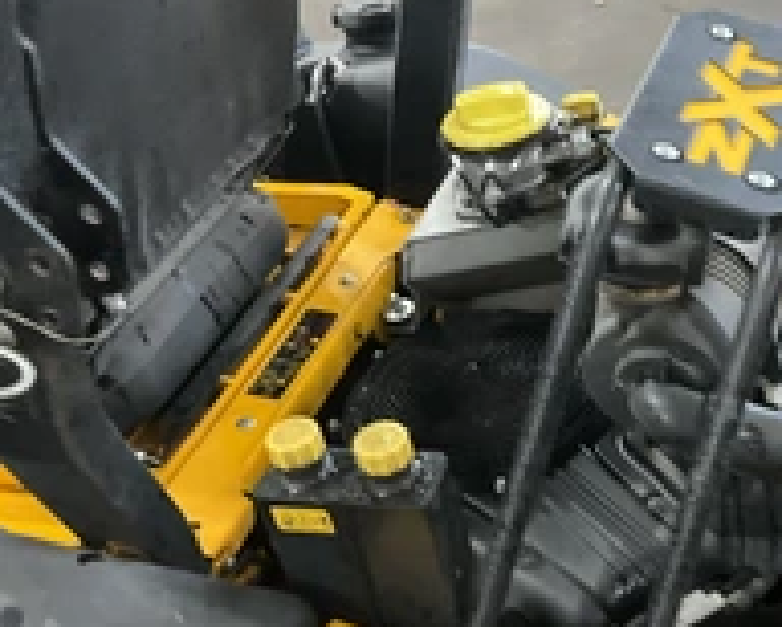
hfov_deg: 31.4
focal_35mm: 59
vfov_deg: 25.8
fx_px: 1367
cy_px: 370
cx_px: 578
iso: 250
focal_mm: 3
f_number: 1.8
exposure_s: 1/30
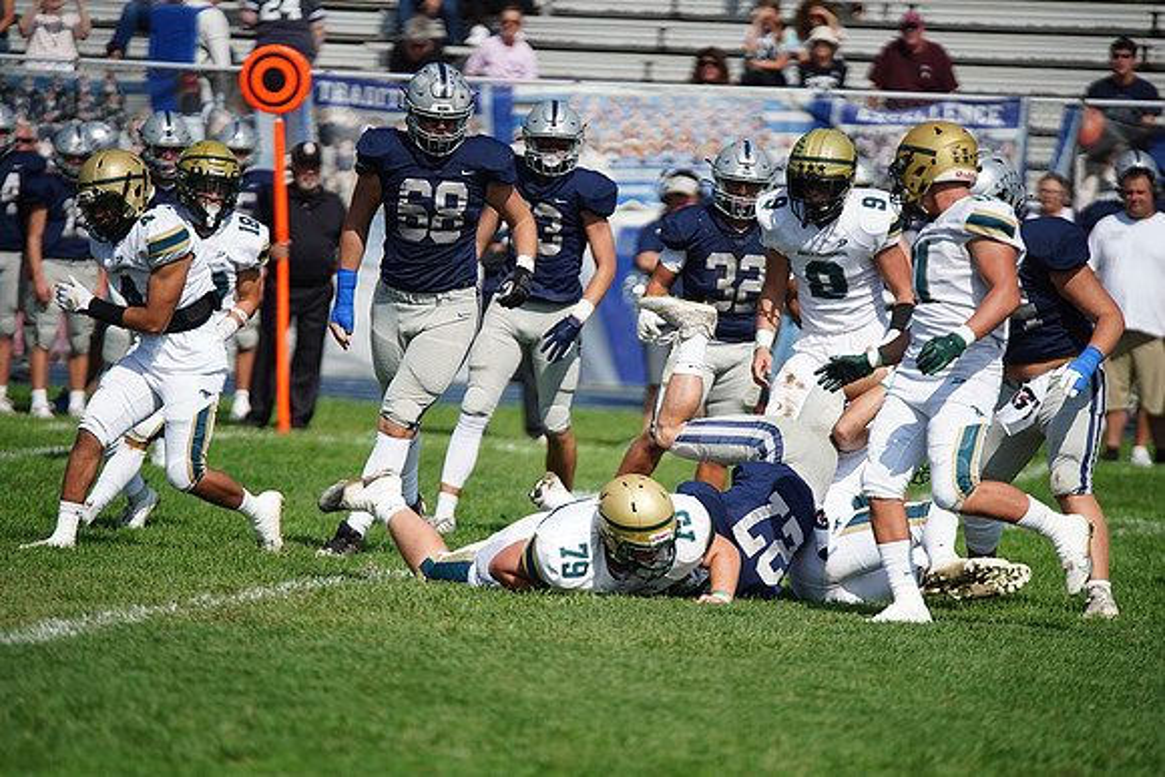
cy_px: 388
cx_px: 582
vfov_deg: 4.6
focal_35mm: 300
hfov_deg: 6.9
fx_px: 9710
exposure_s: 1/8000
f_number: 2.8
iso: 500
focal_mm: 300
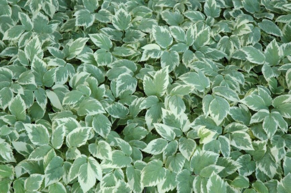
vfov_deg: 16.2
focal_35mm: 84
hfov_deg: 24.2
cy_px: 96
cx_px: 146
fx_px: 678
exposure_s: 1/80
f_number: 4.5
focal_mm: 56
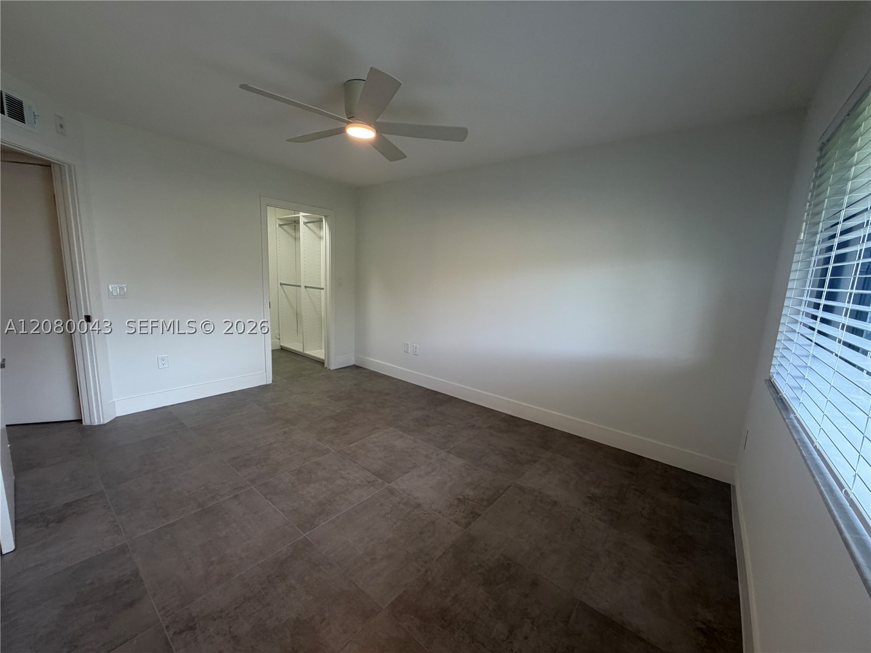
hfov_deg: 102.1
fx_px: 352
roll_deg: -2.2
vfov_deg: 85.7
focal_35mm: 14
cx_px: 436
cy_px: 326
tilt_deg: -8.7
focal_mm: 2.22
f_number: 2.2
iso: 125
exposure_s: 1/120
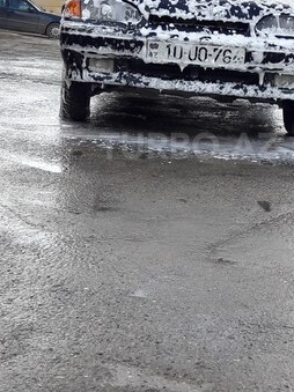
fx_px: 465
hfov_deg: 34.9
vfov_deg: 45.4
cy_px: 146
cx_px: 189
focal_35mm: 41
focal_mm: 3.7
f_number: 1.9
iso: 40
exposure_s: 1/489
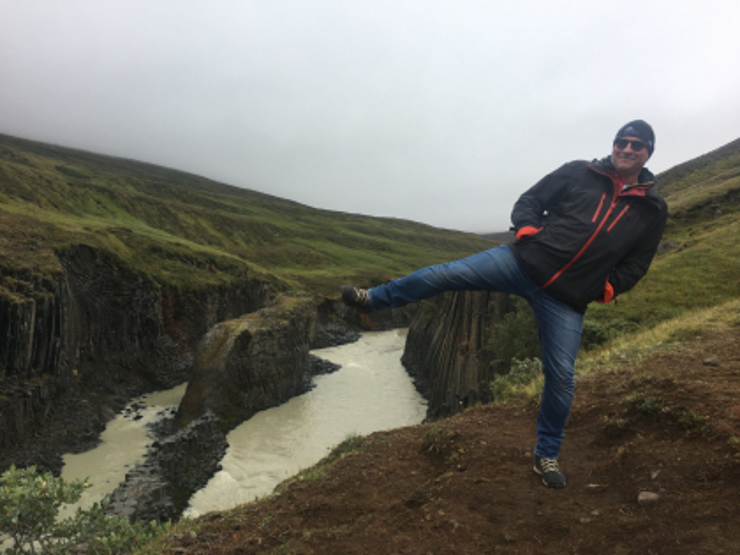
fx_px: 620
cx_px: 370
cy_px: 278
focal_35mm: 29
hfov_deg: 61.7
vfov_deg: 48.2
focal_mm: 4.15
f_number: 2.2
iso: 25
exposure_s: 1/416
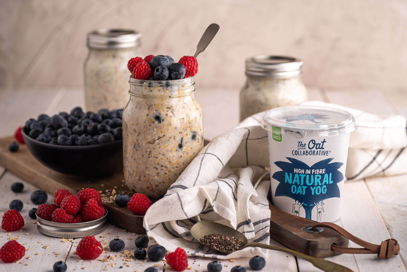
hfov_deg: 22.6
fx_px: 1018
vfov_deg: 15.2
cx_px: 204
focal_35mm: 90
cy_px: 136
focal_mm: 90
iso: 100
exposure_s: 1/160
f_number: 5.6
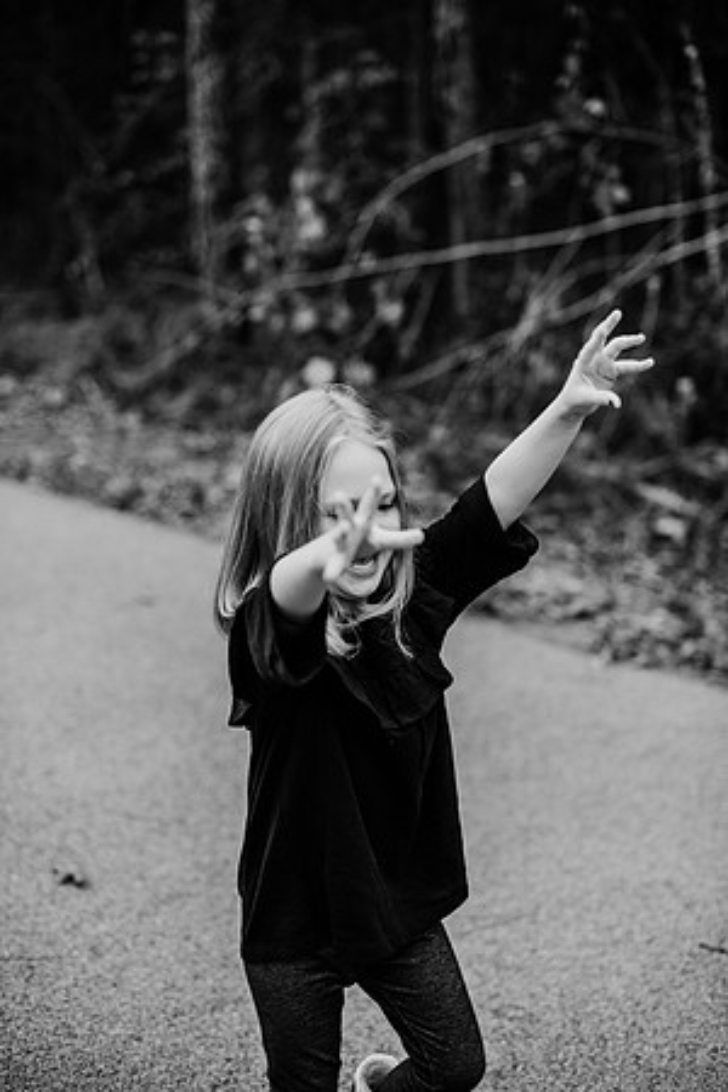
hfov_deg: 27.0
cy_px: 546
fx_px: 1517
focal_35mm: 50
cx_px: 364
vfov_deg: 39.6
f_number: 2.2
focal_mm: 50
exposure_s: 1/800
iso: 320
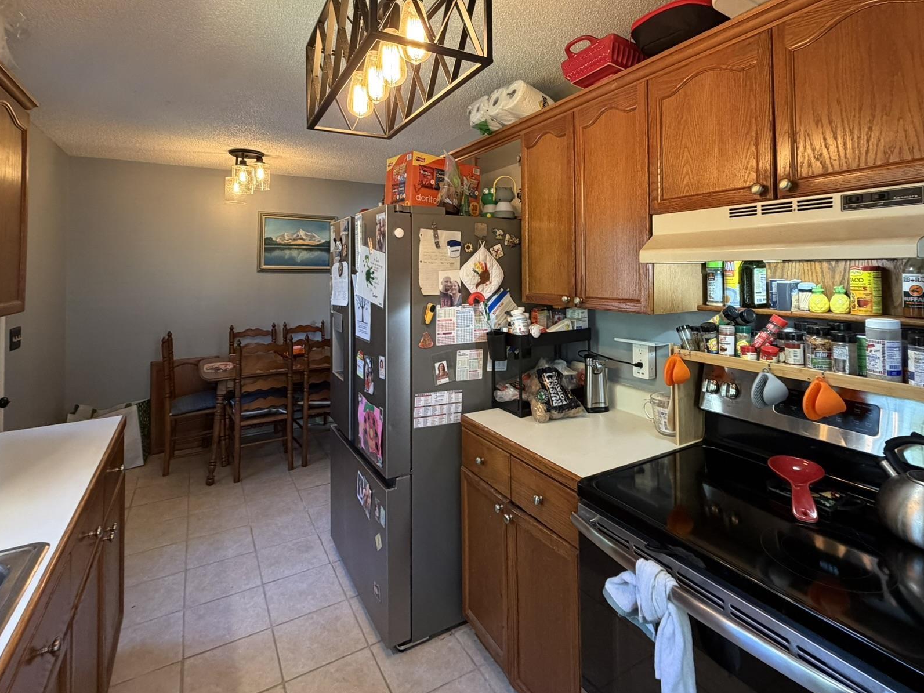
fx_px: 481
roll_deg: +0.4
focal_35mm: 18
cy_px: 259
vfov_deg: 70.4
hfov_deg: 87.7
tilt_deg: +0.7
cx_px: 488
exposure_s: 1/60
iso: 320
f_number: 2.2
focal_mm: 2.22
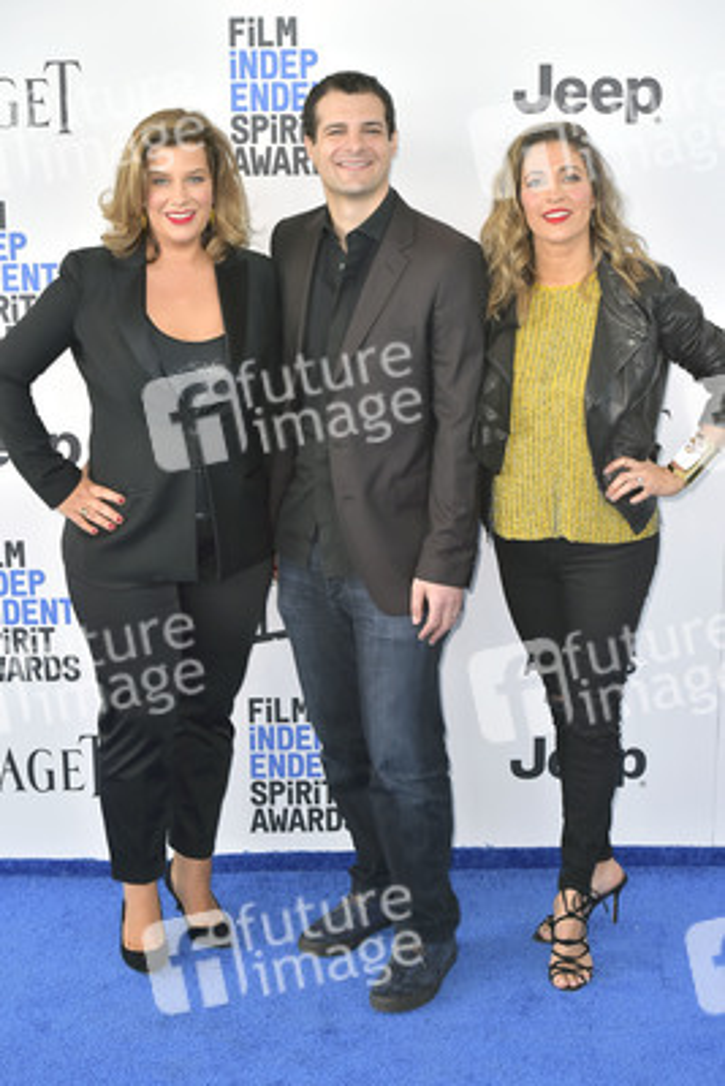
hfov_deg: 19.5
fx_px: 2113
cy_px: 543
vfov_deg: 28.8
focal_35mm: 70
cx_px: 362
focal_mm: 70
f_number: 6.3
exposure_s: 1/320
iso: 500
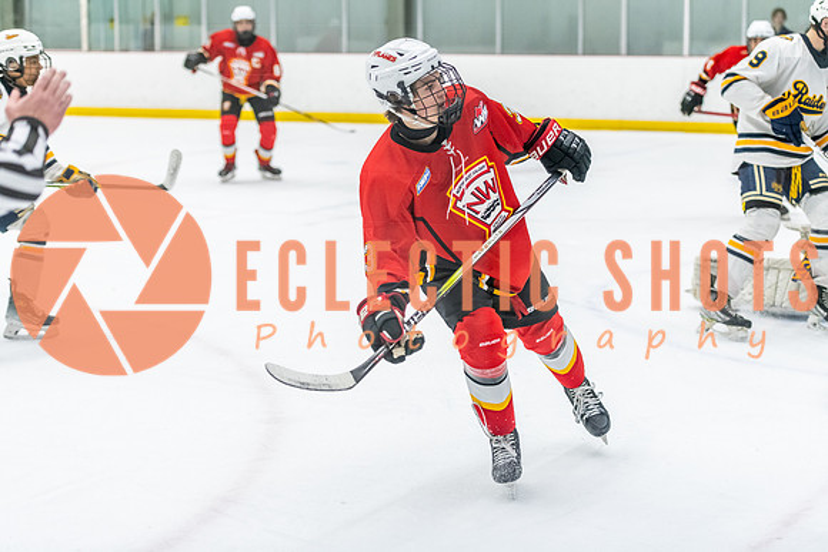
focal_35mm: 81
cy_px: 276
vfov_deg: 16.9
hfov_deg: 25.2
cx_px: 414
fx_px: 1855
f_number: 2.8
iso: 3200
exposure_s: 1/800
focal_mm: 78
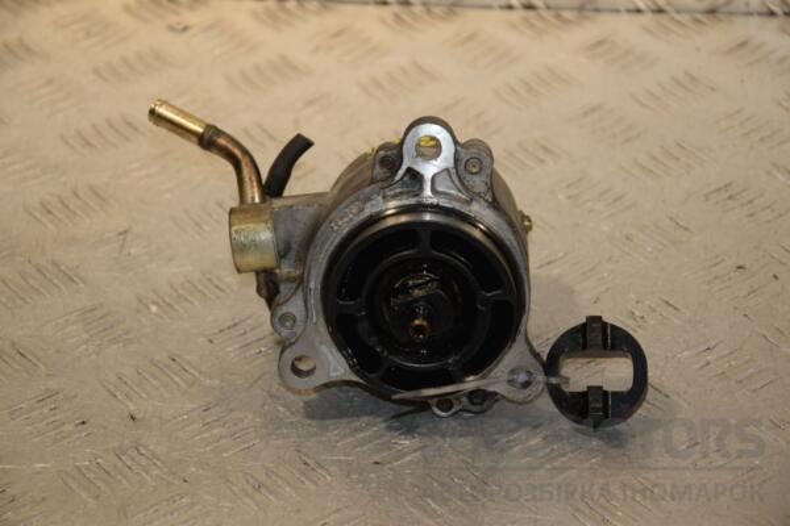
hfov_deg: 16.1
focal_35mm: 128
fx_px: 2798
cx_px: 395
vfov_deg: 10.8
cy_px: 263
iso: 800
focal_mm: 85
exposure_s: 1/200
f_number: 6.3
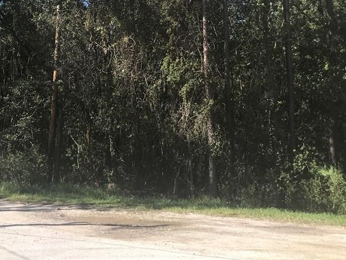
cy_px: 70
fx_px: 500
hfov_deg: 37.4
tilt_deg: +7.8
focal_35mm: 50
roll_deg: +0.0
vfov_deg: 28.7
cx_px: 92
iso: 20
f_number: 1.8
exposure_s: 1/1277
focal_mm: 3.99
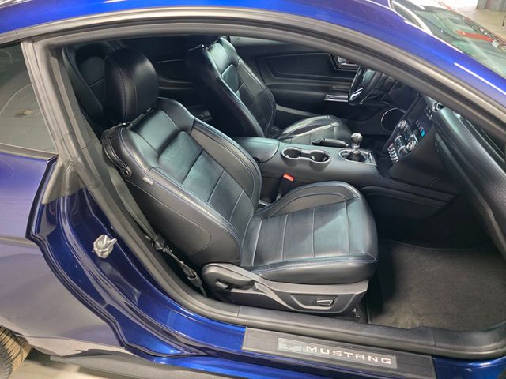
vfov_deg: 58.9
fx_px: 336
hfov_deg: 73.9
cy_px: 190
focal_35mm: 23
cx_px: 253
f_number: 1.7
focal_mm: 6.3
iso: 1000
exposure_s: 1/120
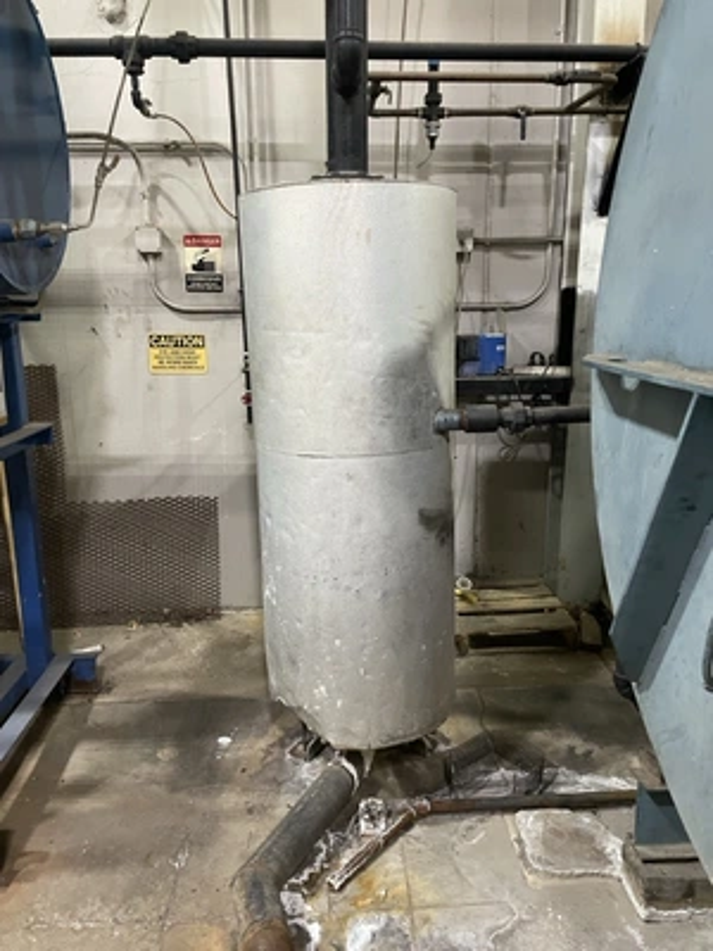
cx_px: 356
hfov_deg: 53.1
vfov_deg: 67.3
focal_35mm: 26
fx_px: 714
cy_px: 476
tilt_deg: -12.6
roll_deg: +0.8
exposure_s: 1/40
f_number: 1.6
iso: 500
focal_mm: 4.2
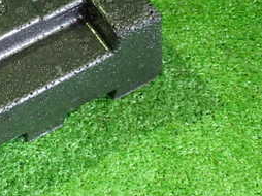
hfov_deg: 25.1
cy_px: 41
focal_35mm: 71
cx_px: -40
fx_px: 537
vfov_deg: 20.5
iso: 800
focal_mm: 5.4
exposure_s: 1/30
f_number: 2.3
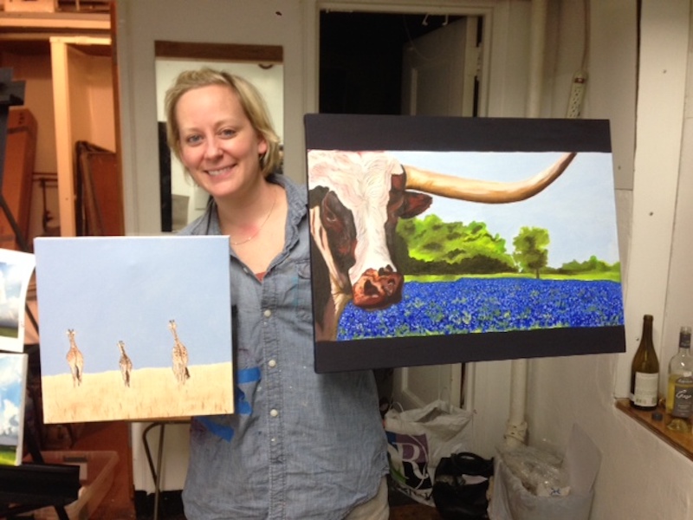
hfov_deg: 55.4
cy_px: 260
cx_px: 346
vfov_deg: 42.9
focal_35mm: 33
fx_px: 661
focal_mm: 4.12
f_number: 2.4
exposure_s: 1/20
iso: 160
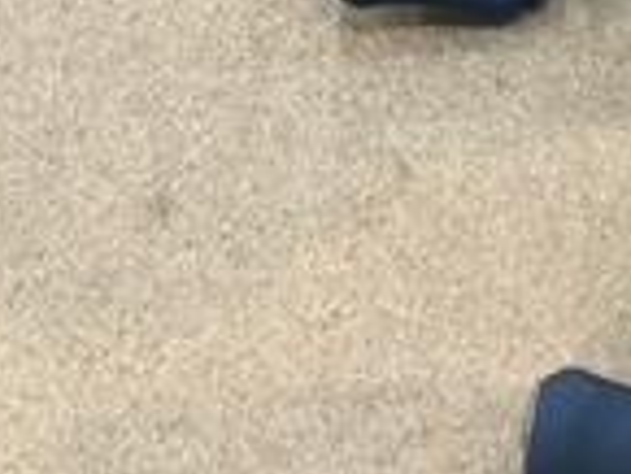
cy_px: -213
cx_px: 966
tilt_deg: -52.2
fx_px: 2335
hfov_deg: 14.3
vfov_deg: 11.2
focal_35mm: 128
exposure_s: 1/30
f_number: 2.4
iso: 64
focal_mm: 3.3
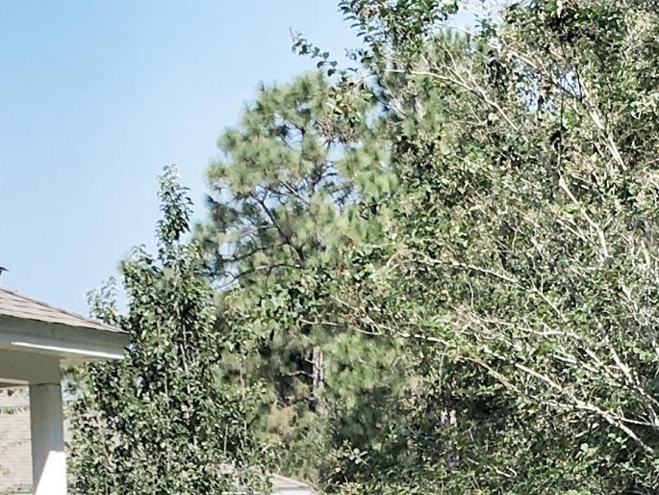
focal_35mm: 127
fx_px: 2418
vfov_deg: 11.0
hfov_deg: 15.5
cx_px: 425
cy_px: 844
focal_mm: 4.15
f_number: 2.2
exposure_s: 1/938
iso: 25
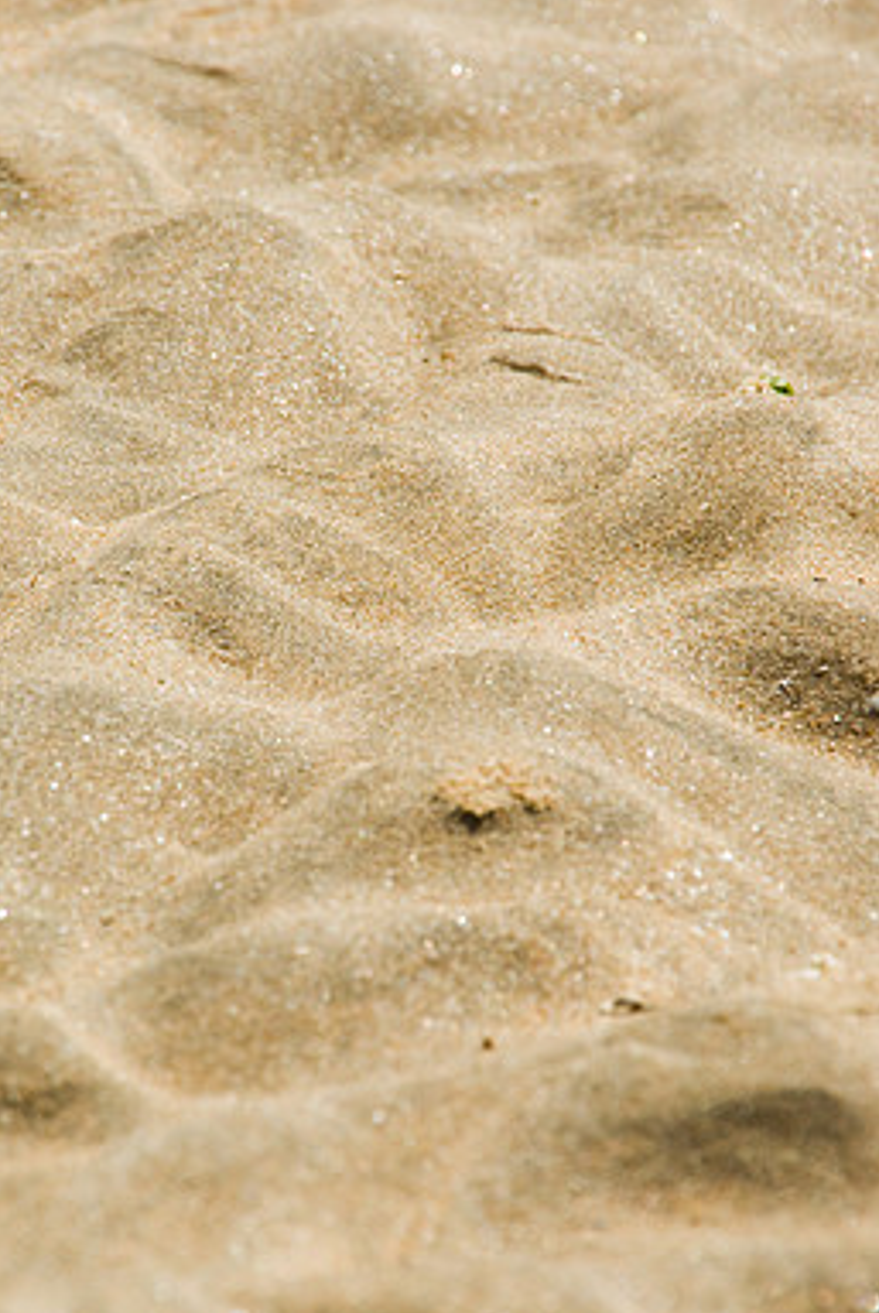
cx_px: 368
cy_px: 711
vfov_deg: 4.7
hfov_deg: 3.1
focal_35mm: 439
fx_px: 16034
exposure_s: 1/180
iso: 140
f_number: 13
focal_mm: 250
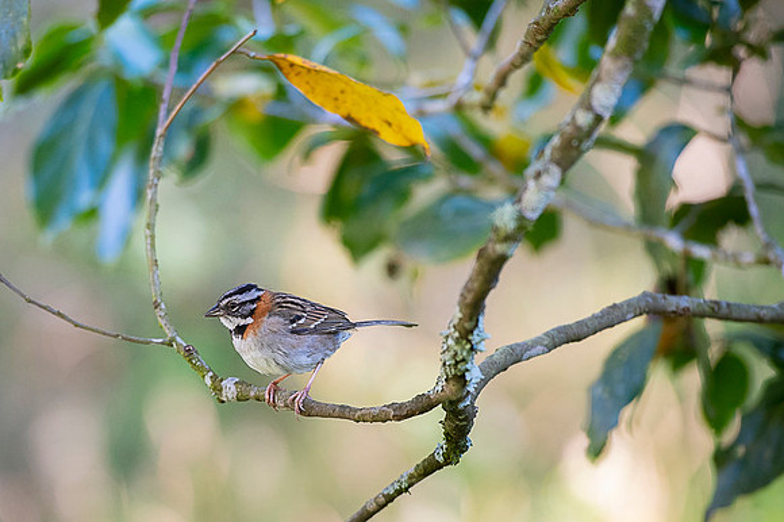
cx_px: 272
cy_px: 341
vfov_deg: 5.3
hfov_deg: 7.9
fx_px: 5686
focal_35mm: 261
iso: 1600
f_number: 4
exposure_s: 1/250
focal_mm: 200
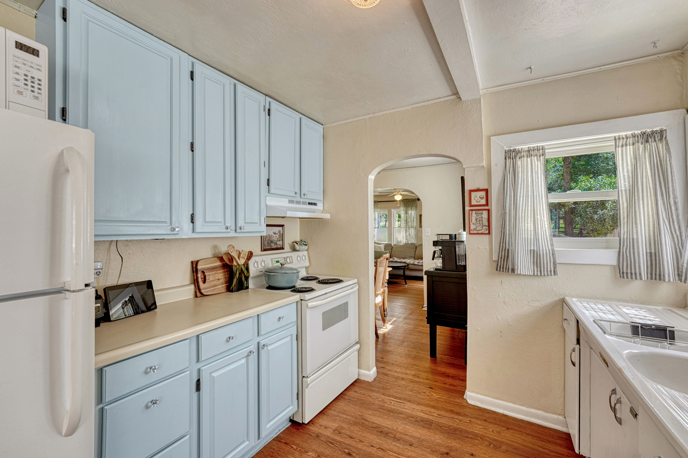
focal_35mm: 14
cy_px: 229
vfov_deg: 81.2
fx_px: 268
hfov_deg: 104.3
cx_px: 344
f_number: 8
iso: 400
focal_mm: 14
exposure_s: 1/100
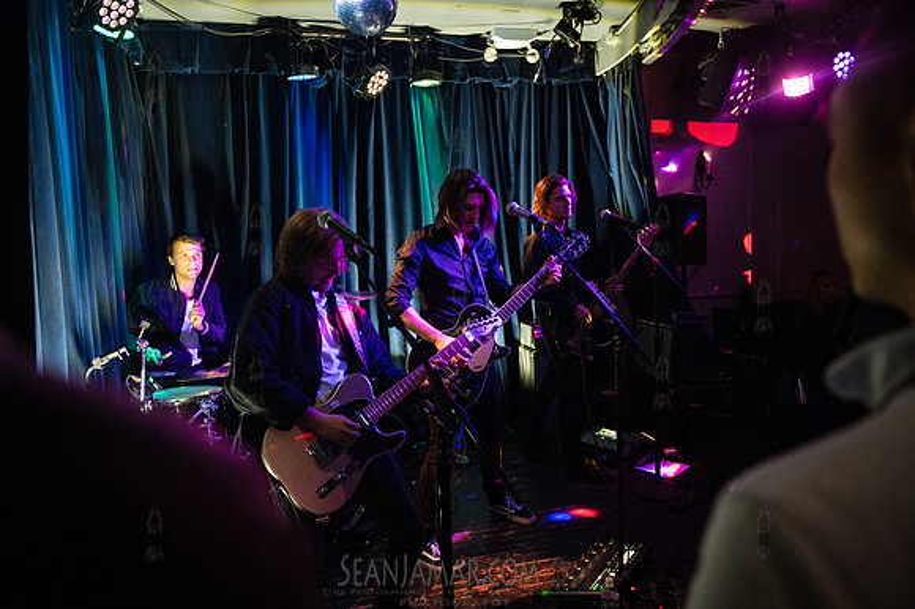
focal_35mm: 26
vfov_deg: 49.5
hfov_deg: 69.4
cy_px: 304
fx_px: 660
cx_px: 458
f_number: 3.5
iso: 12800
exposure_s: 1/320
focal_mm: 26
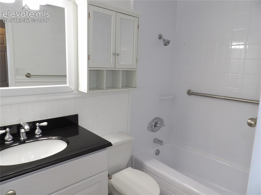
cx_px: 130
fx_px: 181
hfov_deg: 71.6
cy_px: 98
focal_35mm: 24
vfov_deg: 56.8
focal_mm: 4.3
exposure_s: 1/33
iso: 200
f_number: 3.2
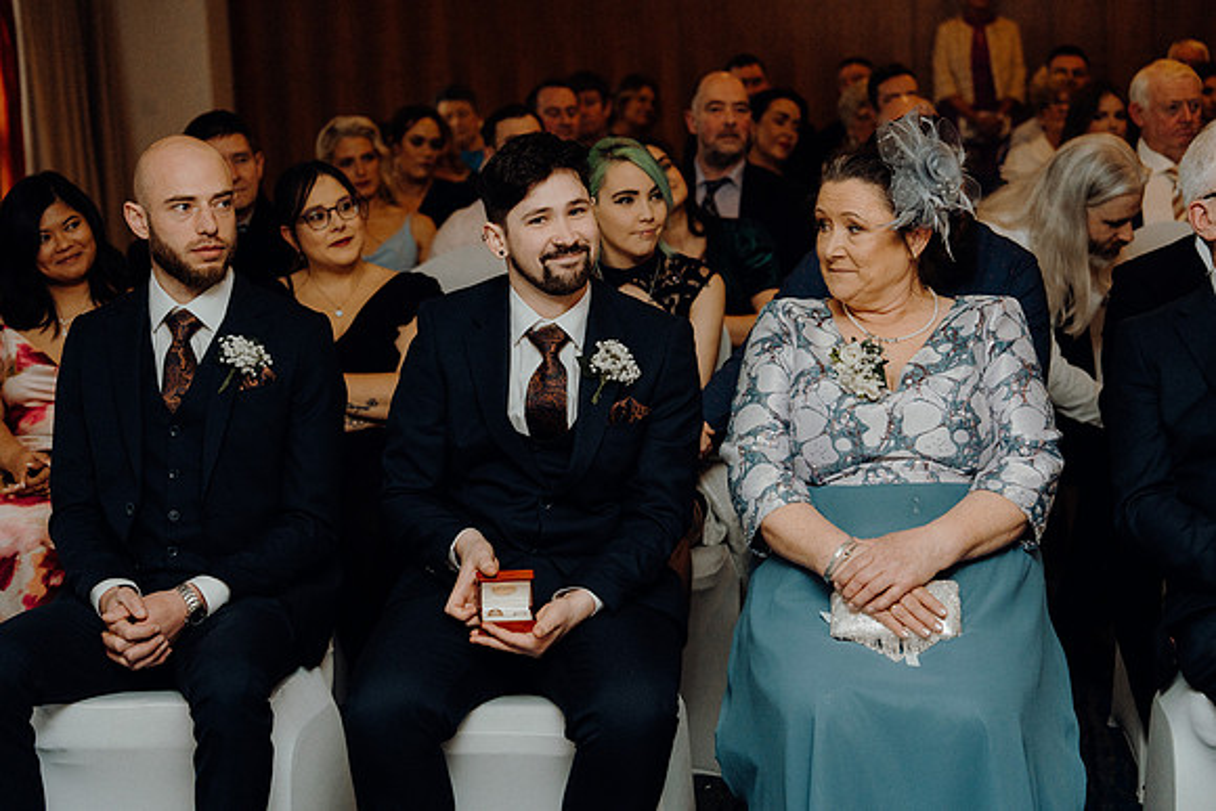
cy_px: 406
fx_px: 2365
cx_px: 608
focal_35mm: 70
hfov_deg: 28.8
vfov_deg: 19.5
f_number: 3.5
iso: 2500
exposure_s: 1/160
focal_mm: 70
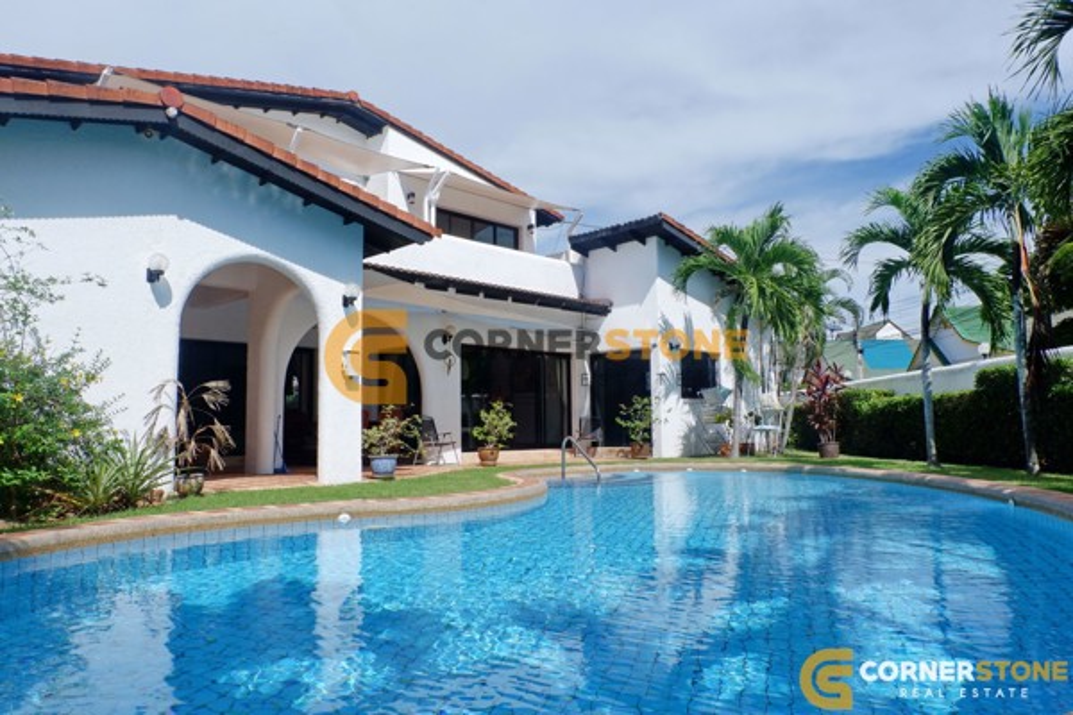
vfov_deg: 53.1
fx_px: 715
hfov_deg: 73.7
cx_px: 536
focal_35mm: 24
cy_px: 358
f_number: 11
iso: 200
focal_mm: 16
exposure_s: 1/400
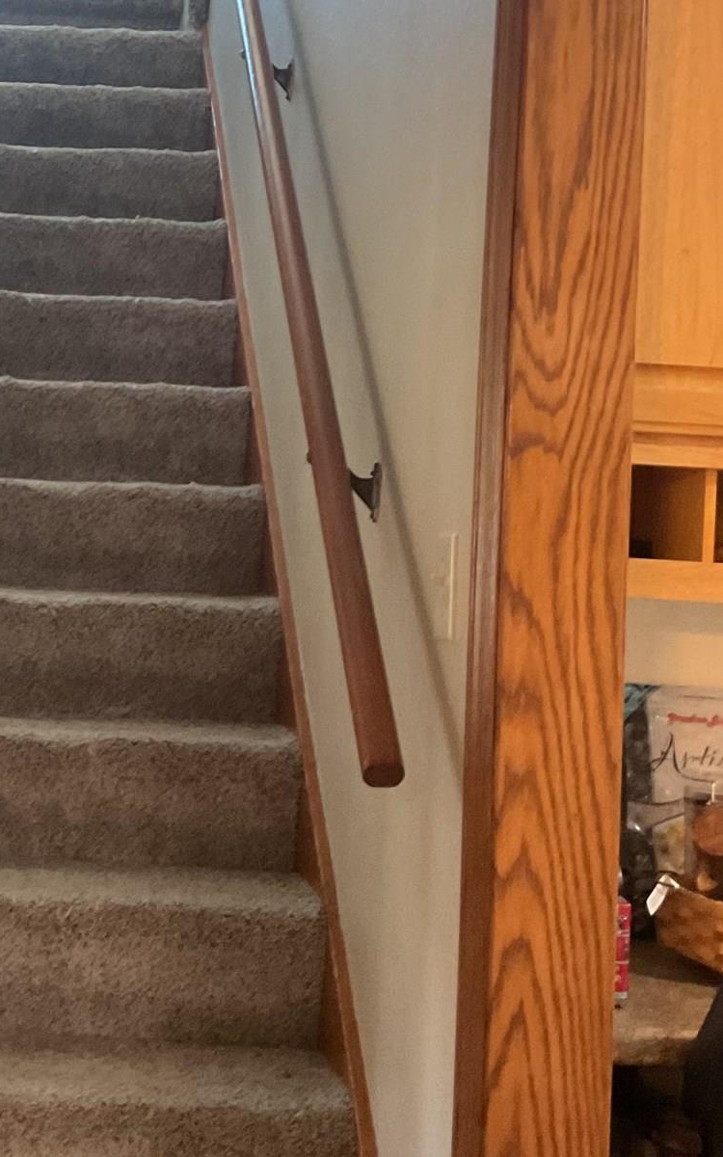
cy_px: 494
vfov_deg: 34.5
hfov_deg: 21.2
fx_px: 1860
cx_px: -19
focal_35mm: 59
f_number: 1.8
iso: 320
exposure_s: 1/40
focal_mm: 3
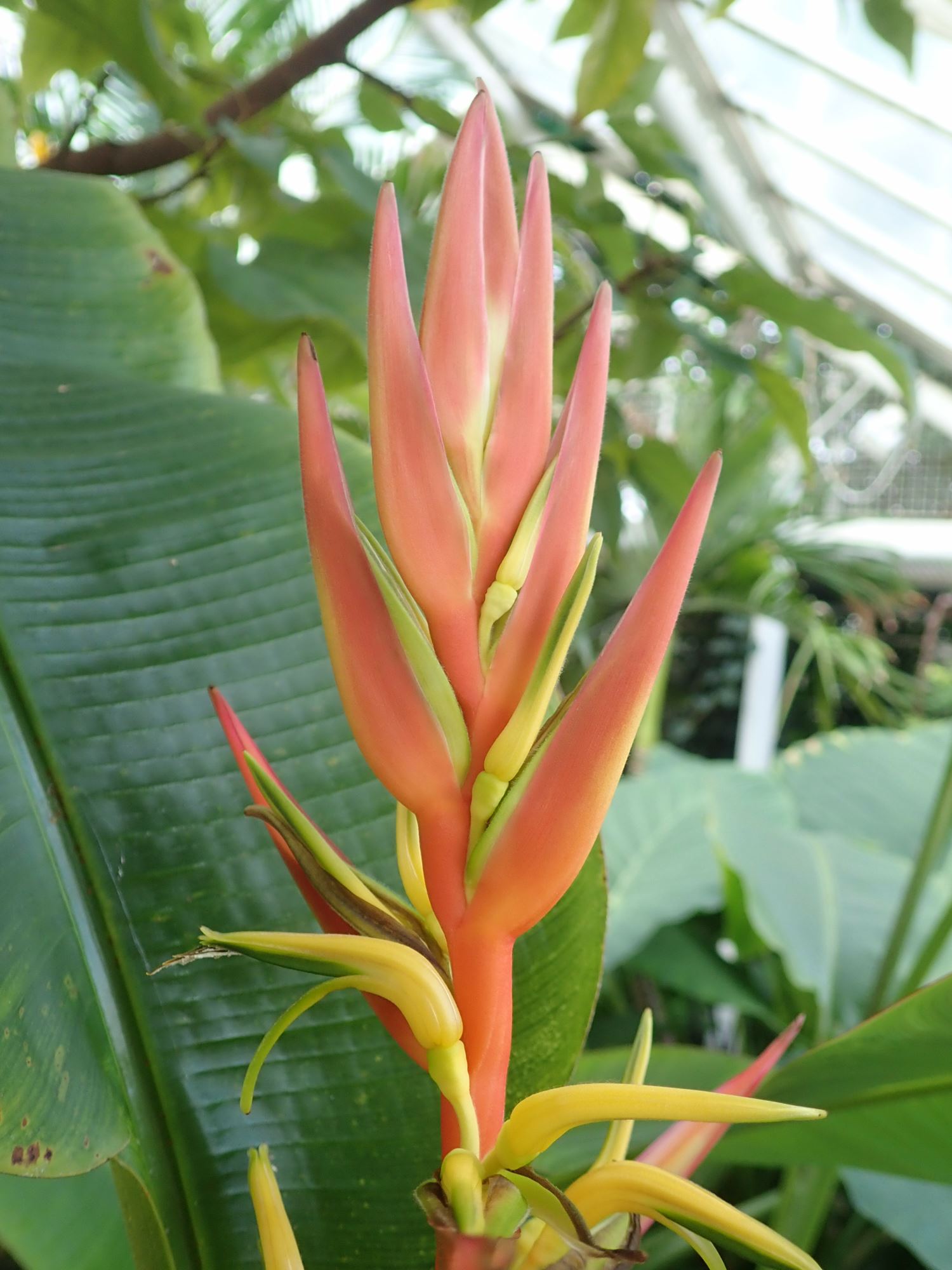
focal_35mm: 30
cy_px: 635
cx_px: 476
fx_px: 1100
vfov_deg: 60.0
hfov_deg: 46.8
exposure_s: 1/125
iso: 200
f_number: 2.3
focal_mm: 5.5
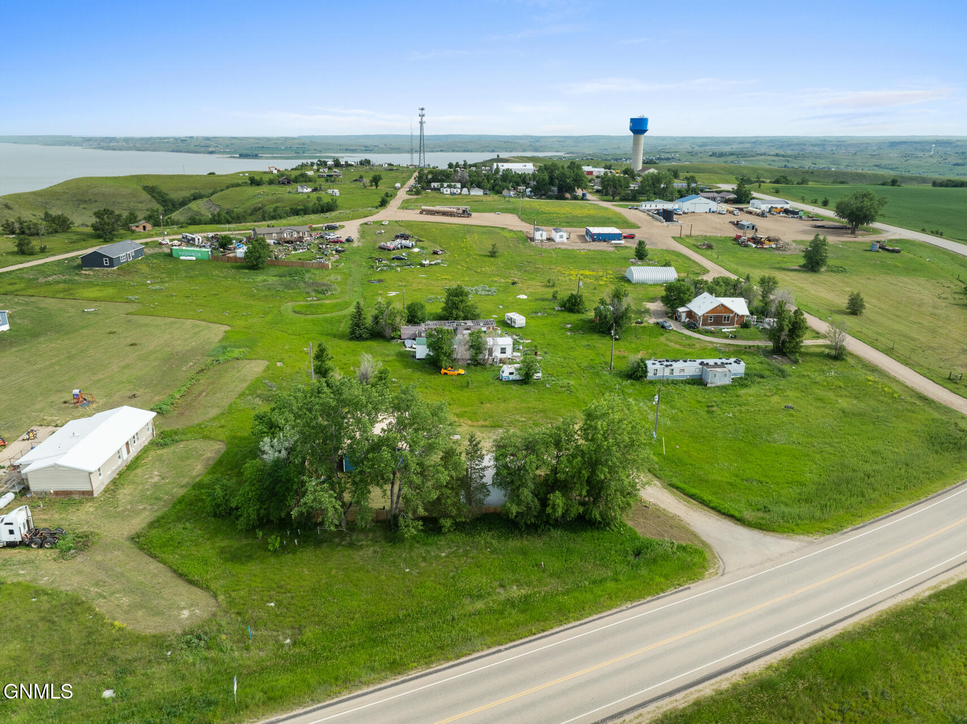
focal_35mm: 24
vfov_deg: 56.8
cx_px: 484
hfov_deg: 71.6
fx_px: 670
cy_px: 362
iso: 100
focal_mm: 12.29
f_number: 6.3
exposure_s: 1/400
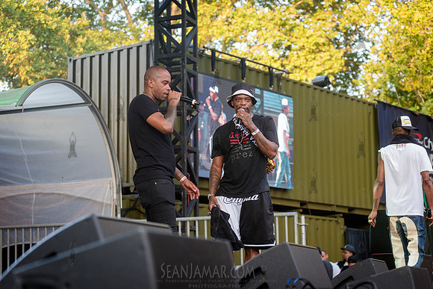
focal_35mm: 80
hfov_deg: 25.4
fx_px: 962
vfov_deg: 17.1
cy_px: 144
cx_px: 216
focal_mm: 80
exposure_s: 1/640
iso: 2000
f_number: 4
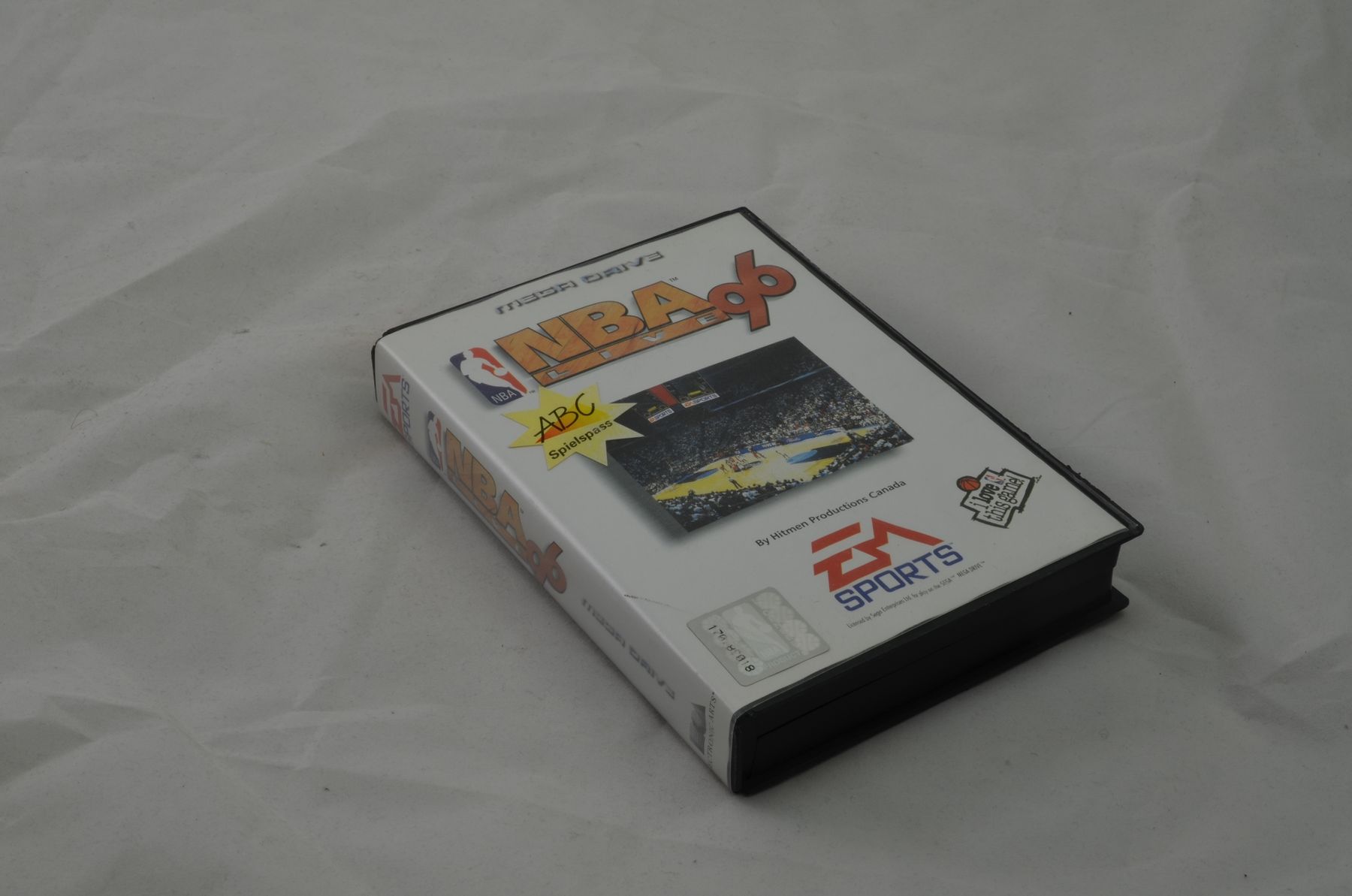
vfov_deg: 22.5
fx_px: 2249
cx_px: 676
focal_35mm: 60
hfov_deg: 33.5
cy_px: 448
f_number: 20
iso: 100
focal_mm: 40
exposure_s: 1/4
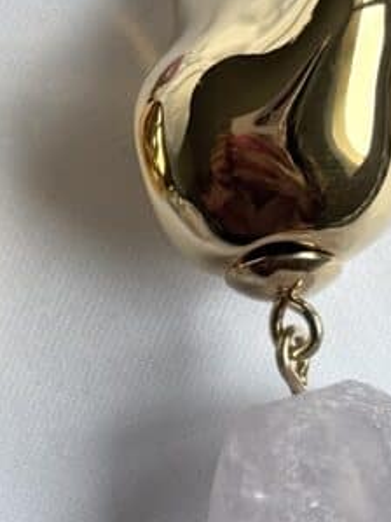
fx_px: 2683
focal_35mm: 178
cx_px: 98
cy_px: 274
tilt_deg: -82.3
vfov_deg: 11.1
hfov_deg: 8.3
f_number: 1.6
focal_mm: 5.96
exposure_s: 1/634
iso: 32
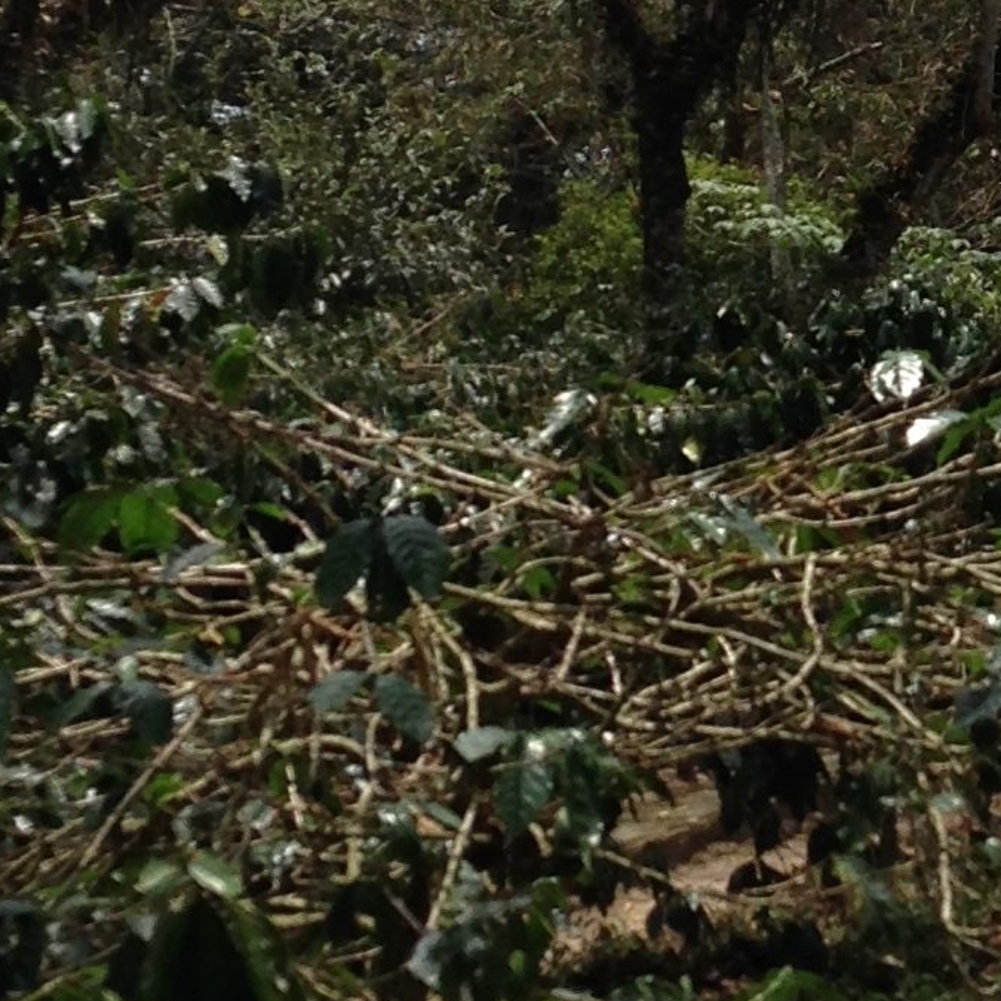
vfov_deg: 12.3
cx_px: 1510
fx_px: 4613
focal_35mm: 141
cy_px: 73
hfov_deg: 11.8
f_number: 2.4
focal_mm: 4.12
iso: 50
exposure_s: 1/1261
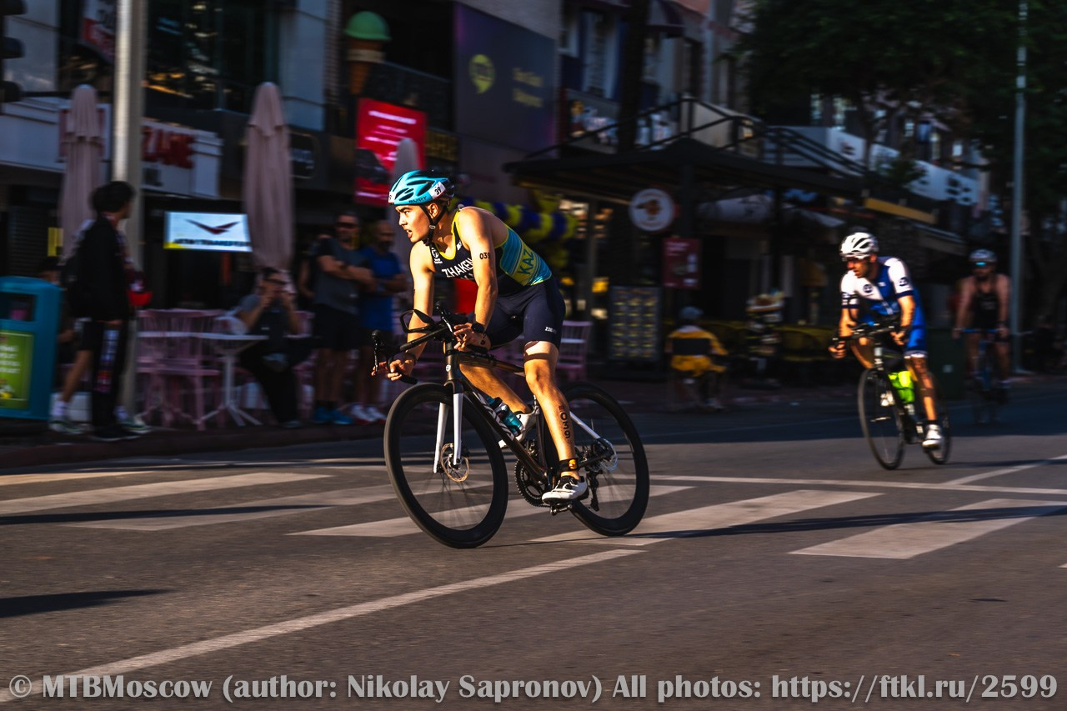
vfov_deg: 14.5
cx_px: 534
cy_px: 356
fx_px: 2786
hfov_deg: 21.7
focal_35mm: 94
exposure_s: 1/200
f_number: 8
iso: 50
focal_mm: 94
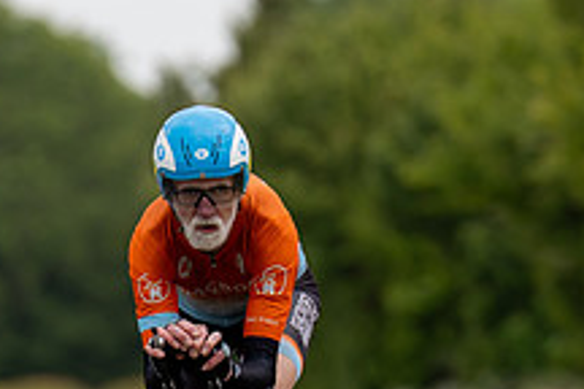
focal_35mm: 811
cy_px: 413
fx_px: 13155
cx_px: 159
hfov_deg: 2.5
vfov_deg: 1.7
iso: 160
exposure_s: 1/1250
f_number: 3.2
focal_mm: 200
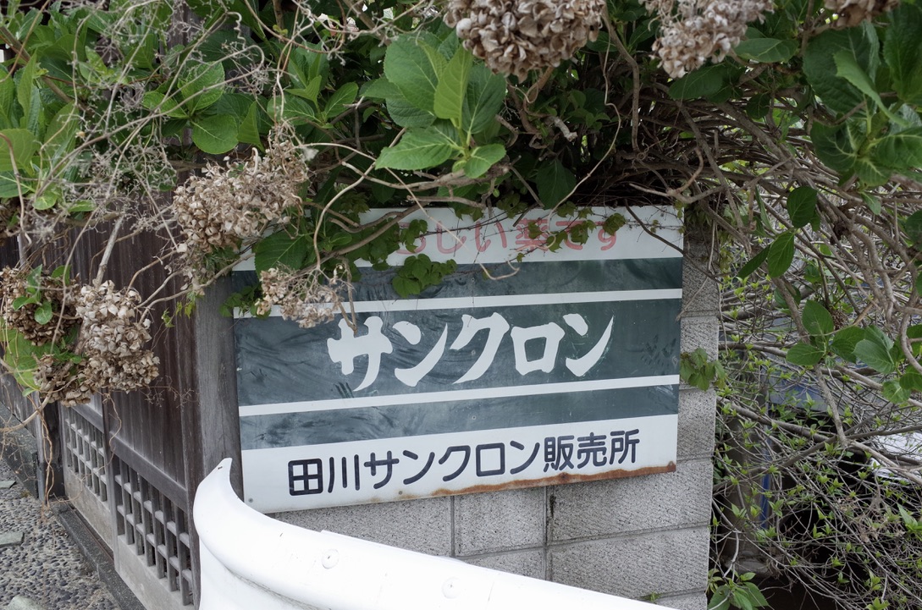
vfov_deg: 46.2
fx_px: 716
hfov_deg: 65.6
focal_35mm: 28
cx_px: 461
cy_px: 305
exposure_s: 1/250
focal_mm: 18.3
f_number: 5
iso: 400
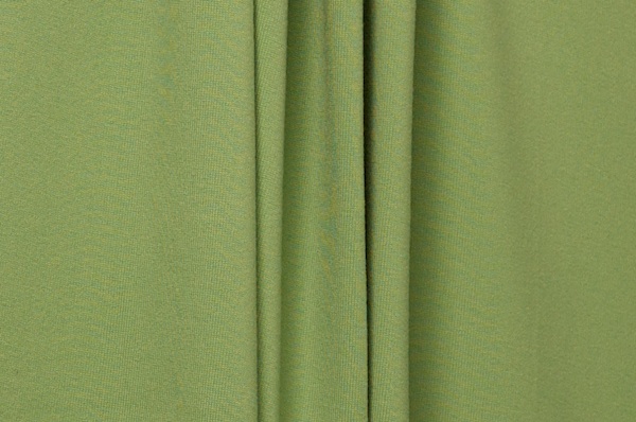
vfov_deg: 14.7
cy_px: 211
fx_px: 1640
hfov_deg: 21.9
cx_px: 318
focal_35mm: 93
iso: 400
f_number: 10
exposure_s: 1/1000
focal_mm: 62
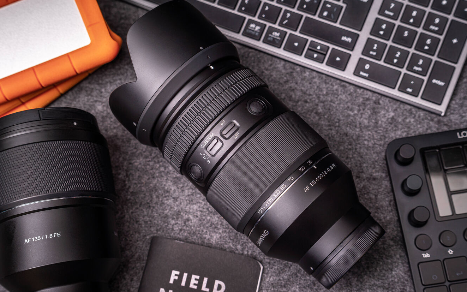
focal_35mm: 52
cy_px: 156
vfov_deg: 24.9
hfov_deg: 38.9
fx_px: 662
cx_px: 235
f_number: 8
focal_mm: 50
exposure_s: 1/160
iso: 160
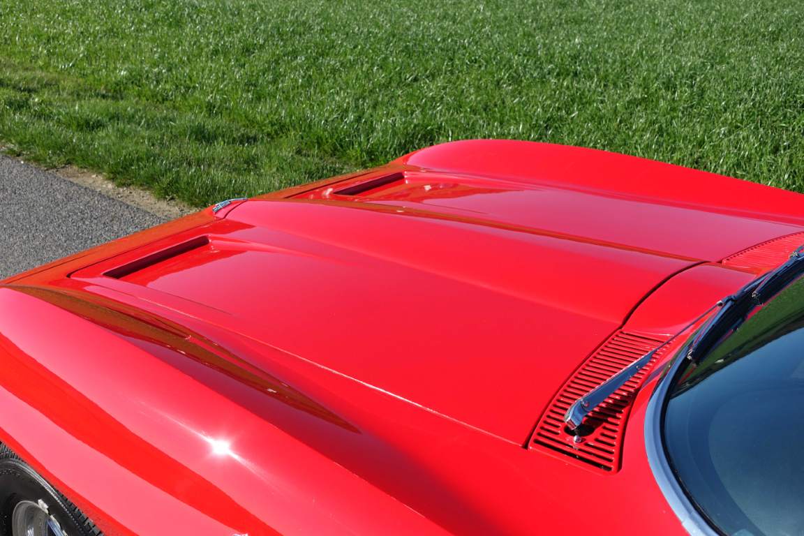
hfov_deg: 50.7
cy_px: 268
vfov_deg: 35.1
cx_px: 402
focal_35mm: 38
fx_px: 849
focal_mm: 14.1
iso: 125
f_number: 4
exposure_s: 1/800
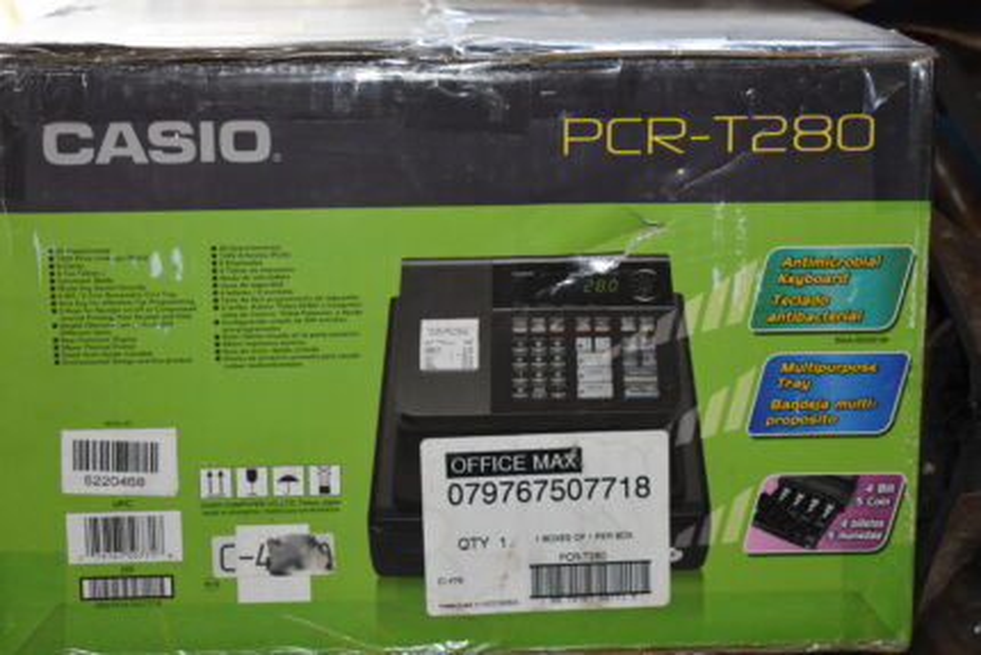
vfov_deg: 18.2
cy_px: 328
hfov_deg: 27.0
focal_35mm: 75
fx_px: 2044
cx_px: 490
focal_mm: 50
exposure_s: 1/100
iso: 1250
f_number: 5.6
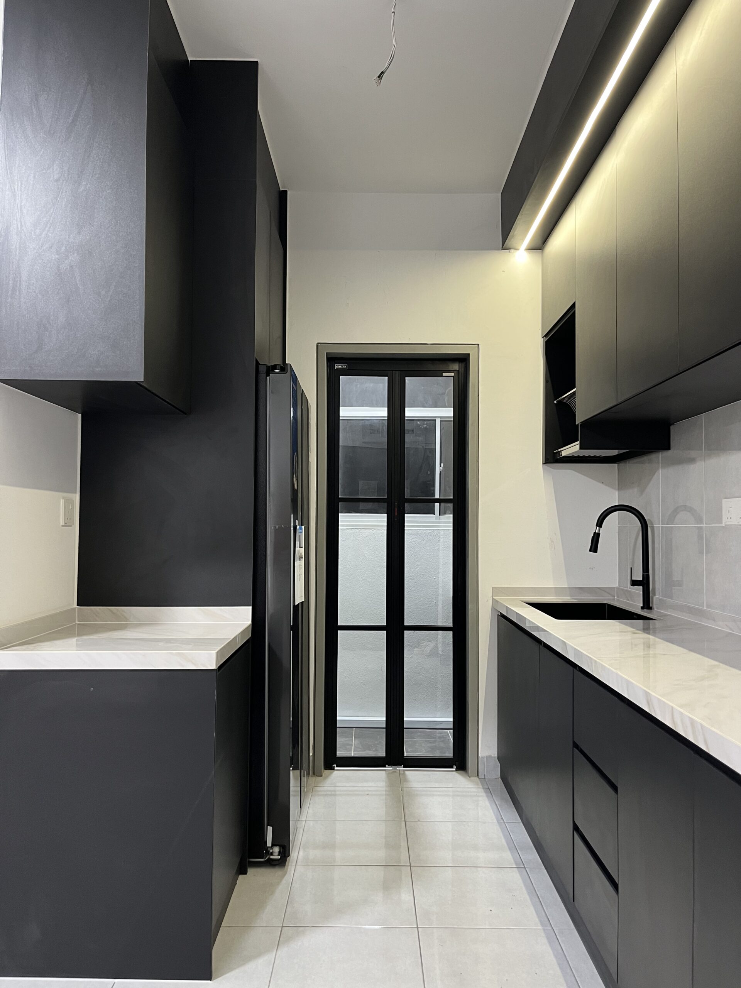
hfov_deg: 53.1
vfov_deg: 67.3
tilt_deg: +1.6
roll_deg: +0.1
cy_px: 494
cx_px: 370
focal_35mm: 26
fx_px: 742
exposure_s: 1/50
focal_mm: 5.1
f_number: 1.6
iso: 200
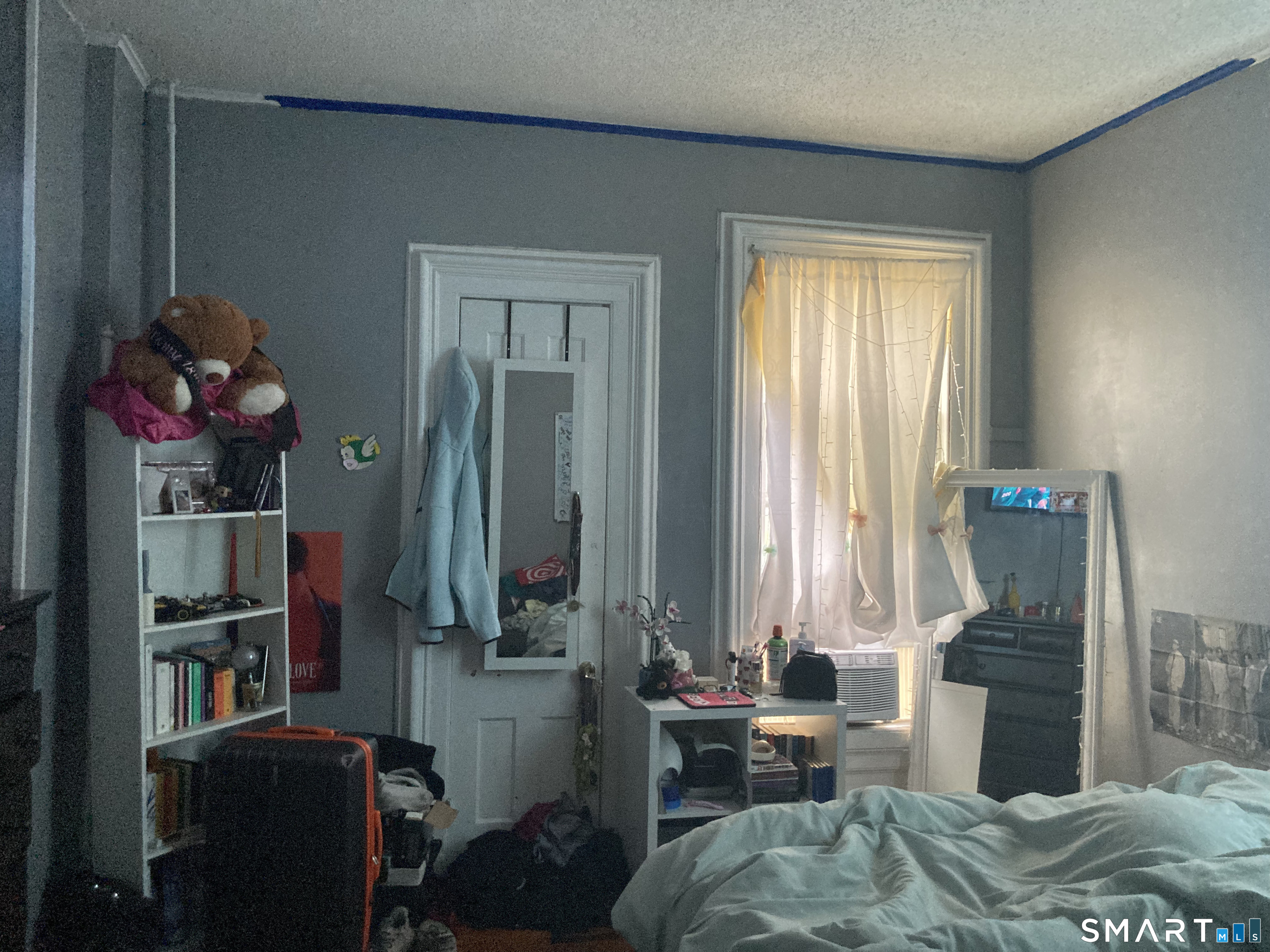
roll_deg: -0.4
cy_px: 476
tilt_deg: +1.3
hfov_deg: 63.4
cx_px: 635
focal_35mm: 28
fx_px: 1027
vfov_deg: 49.7
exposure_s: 1/43
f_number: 1.8
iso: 320
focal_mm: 3.99
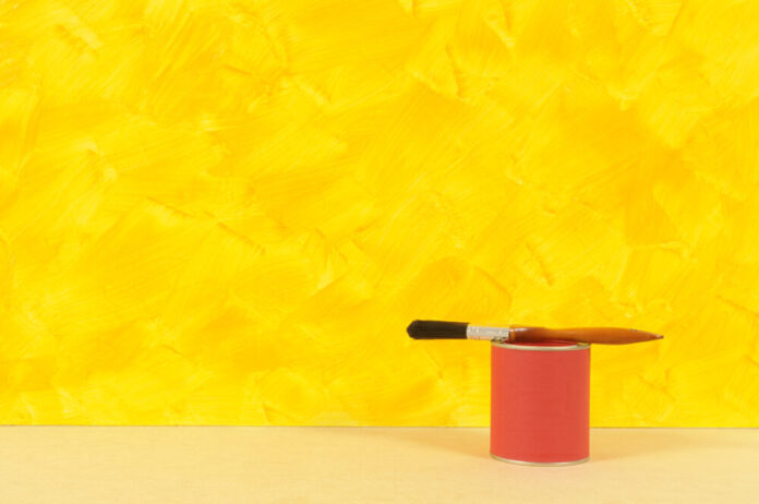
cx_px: 380
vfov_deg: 25.7
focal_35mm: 52
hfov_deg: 37.9
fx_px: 1105
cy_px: 252
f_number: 13
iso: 200
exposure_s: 1/125
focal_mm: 35
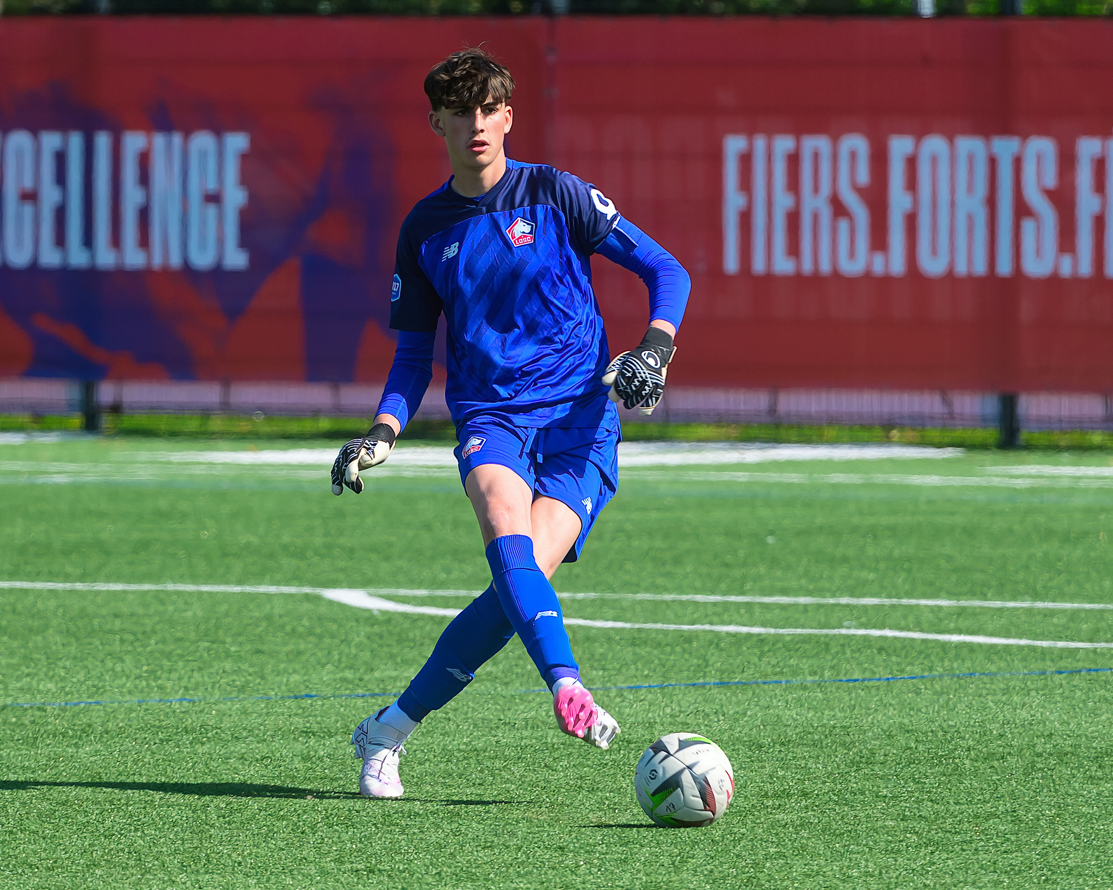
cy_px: 446
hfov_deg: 5.0
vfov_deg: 4.0
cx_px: 512
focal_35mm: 384
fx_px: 12648
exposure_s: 1/1000
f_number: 5.6
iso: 320
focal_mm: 340
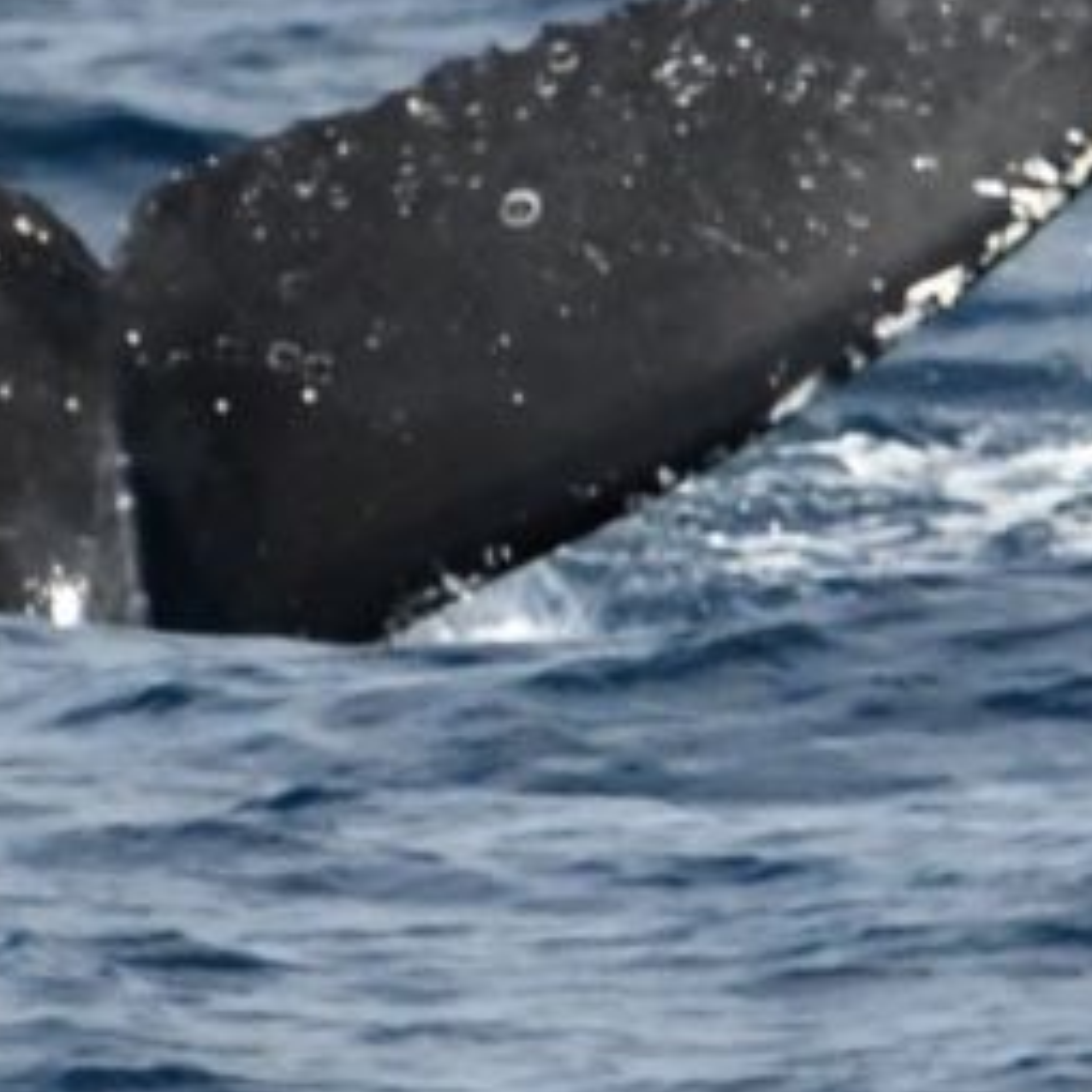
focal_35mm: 1598
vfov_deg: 1.1
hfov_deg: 1.1
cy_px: 199
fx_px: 57033
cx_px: -21
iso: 1600
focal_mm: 600
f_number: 6.3
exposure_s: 1/8000
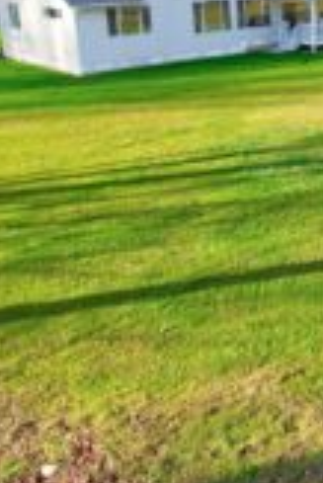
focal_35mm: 54
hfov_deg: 21.5
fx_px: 725
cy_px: 135
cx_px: 471
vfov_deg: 36.2
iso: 120
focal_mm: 8.4
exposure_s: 1/1000
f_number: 2.8
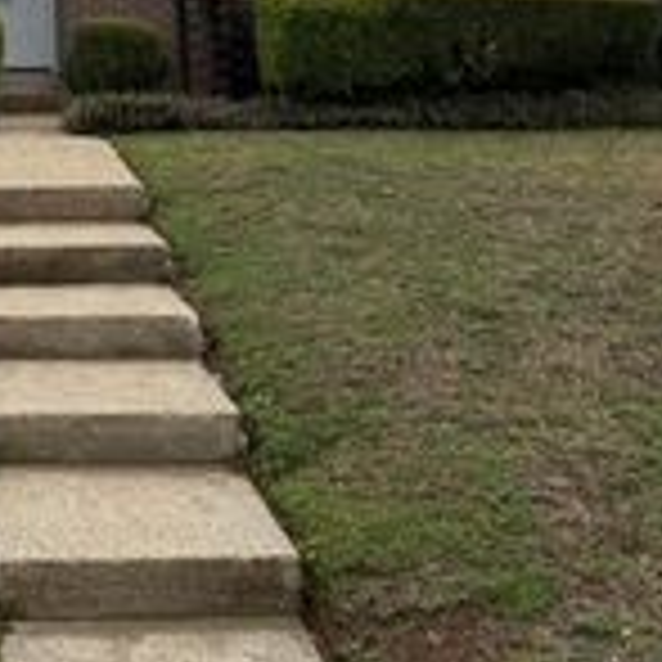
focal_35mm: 72
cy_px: -38
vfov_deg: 22.8
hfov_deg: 22.6
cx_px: -72
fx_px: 1558
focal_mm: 6.76
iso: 80
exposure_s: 1/4167
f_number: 1.78
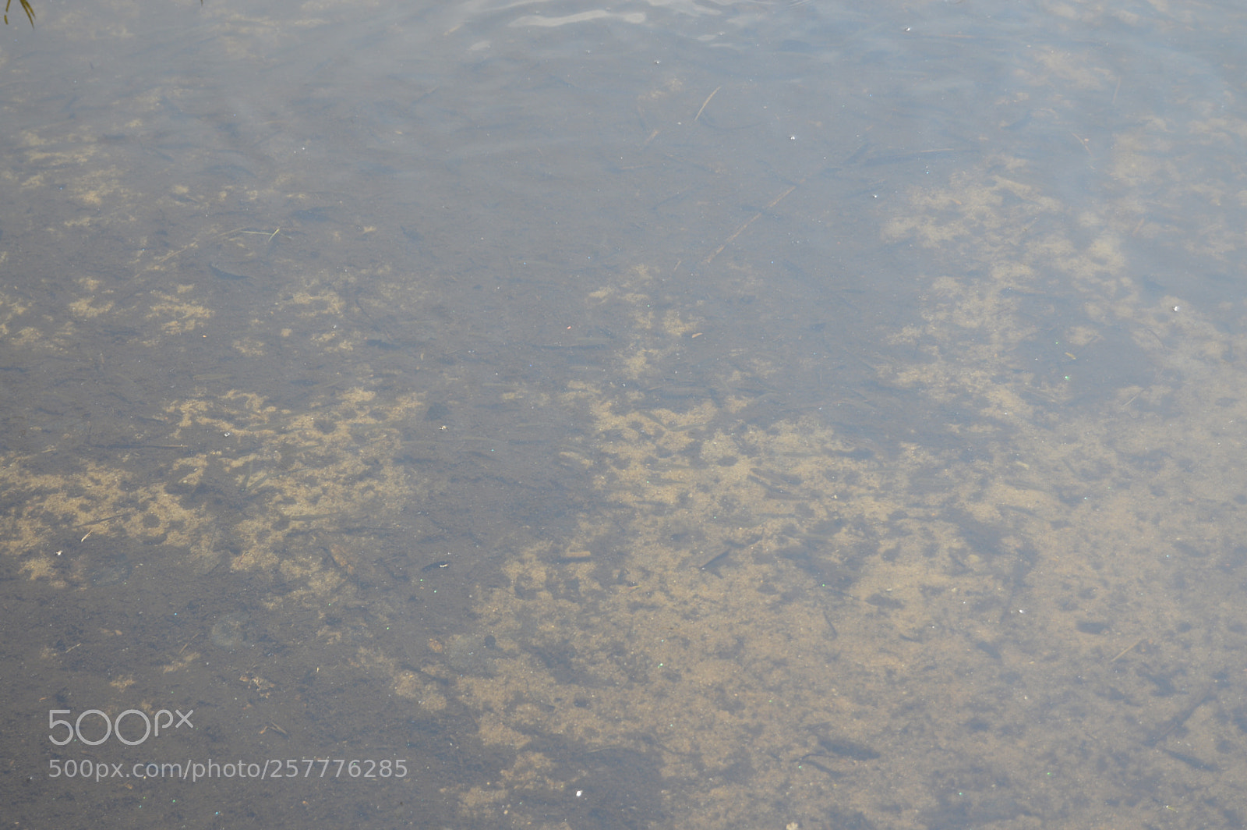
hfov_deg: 24.6
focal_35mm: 82
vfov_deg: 16.5
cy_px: 415
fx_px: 2855
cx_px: 624
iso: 100
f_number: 6.3
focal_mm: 55
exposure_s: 1/160
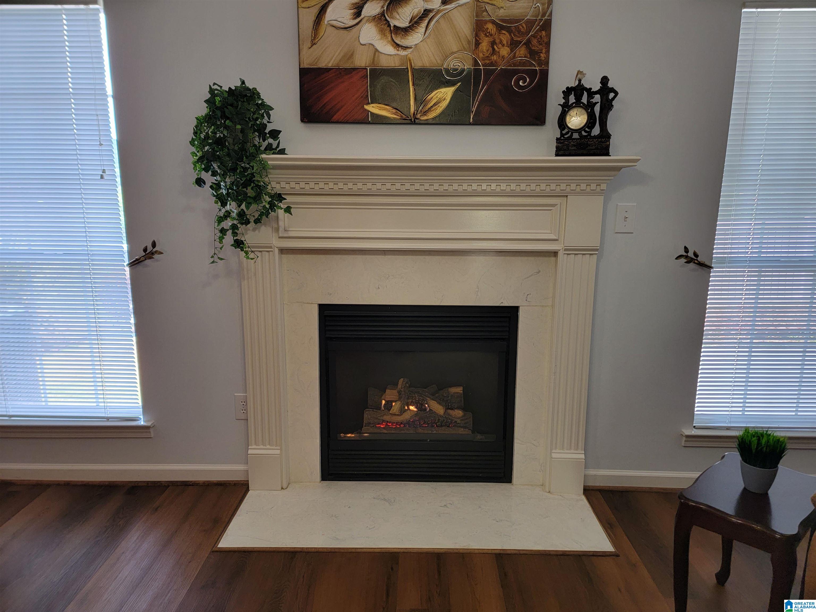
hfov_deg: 71.6
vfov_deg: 56.8
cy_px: 306
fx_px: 566
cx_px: 408
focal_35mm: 24
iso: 250
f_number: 1.8
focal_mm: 6.7
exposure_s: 1/120
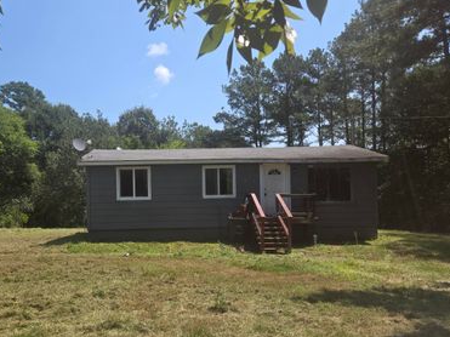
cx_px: 180
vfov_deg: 45.2
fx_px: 403
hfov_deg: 57.9
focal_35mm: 31
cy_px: 198
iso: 25
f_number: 1.8
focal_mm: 5.4
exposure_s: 1/1414
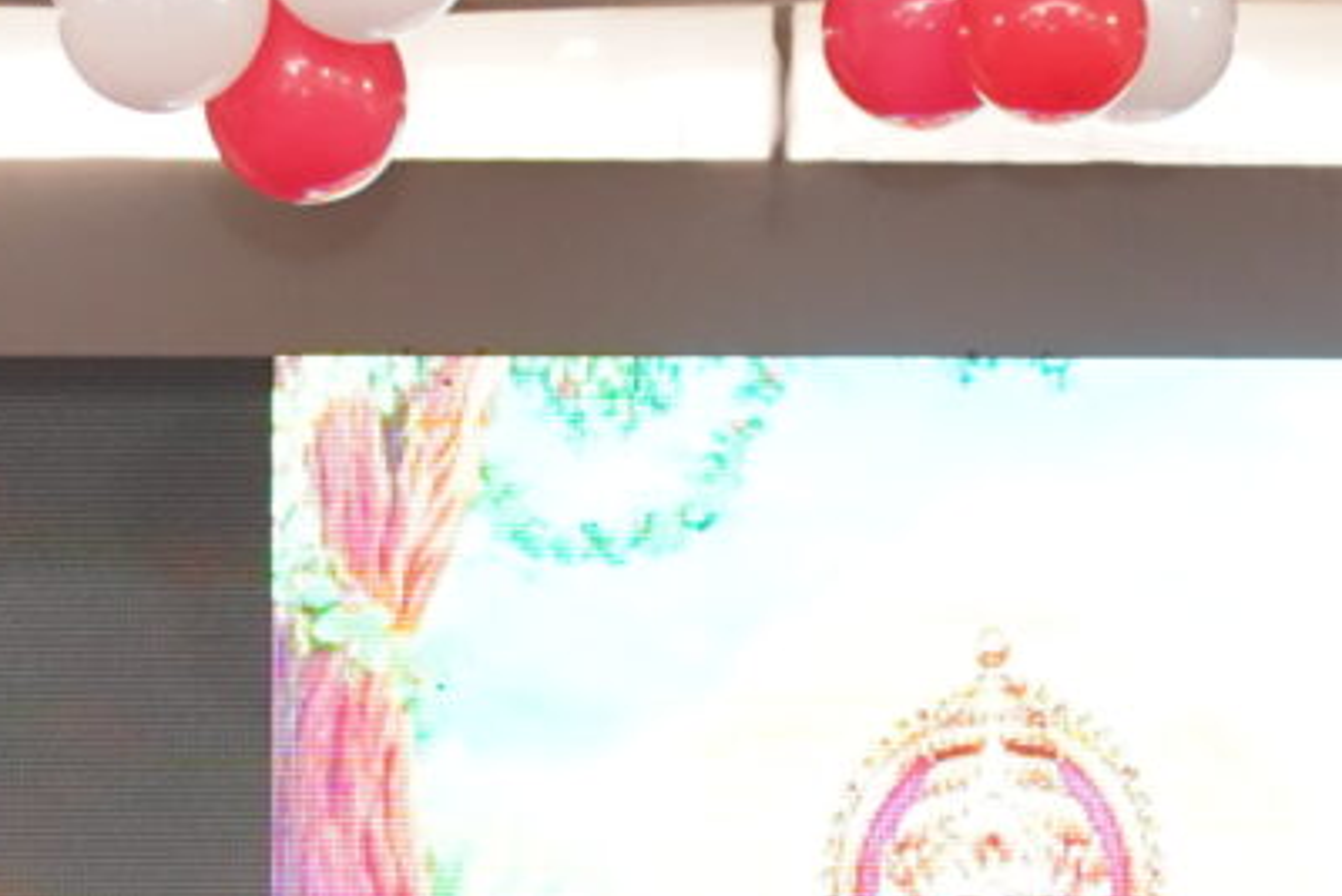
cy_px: 1985
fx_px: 11933
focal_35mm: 320
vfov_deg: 4.2
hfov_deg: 6.4
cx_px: -101
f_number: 3.5
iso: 1000
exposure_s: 1/160
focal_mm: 50
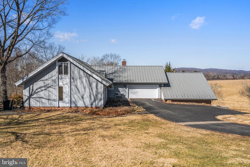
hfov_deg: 63.7
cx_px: 125
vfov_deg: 45.0
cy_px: 84
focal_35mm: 29
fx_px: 201
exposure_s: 1/400
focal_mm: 29
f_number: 13
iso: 200
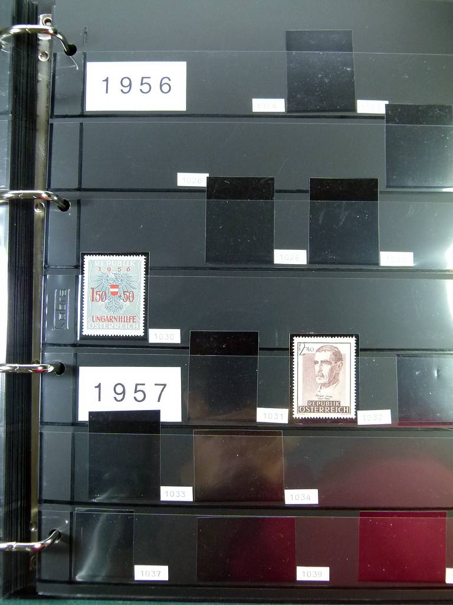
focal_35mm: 39
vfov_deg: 47.9
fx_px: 680
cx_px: 226
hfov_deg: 36.8
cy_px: 302
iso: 200
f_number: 3.1
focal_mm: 7.1
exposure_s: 1/60
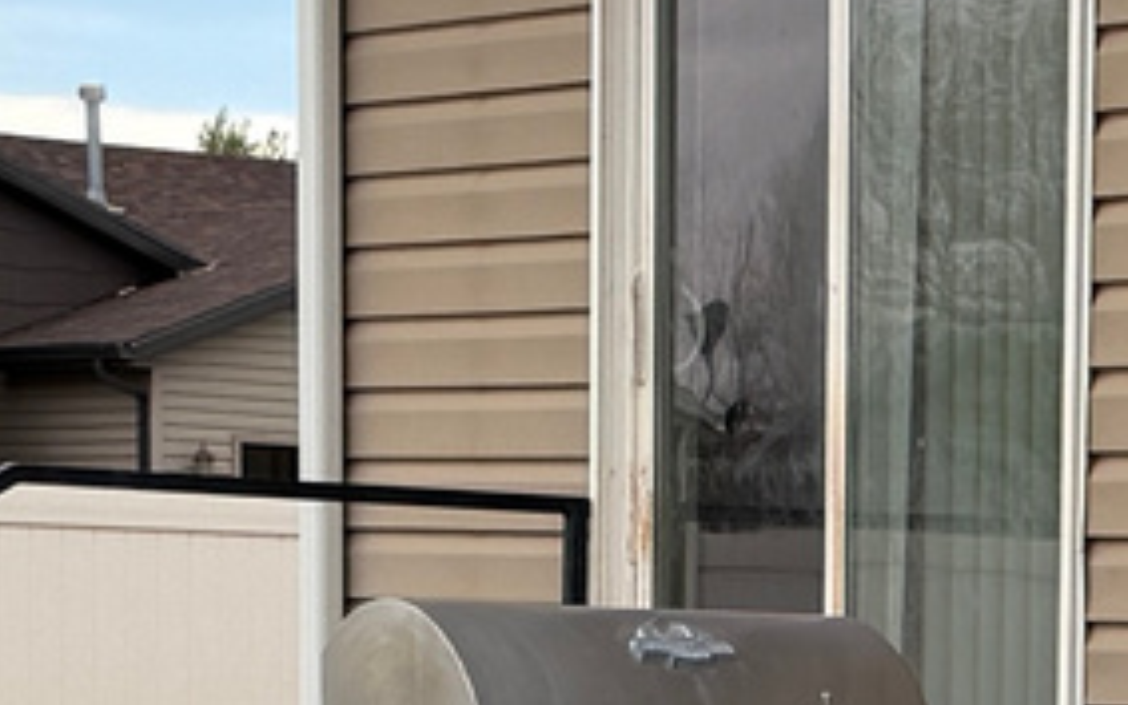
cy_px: 1263
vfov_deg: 7.0
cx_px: 1686
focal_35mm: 184
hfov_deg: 11.0
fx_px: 5658
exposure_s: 1/2801
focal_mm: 6.76
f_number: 1.78
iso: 80
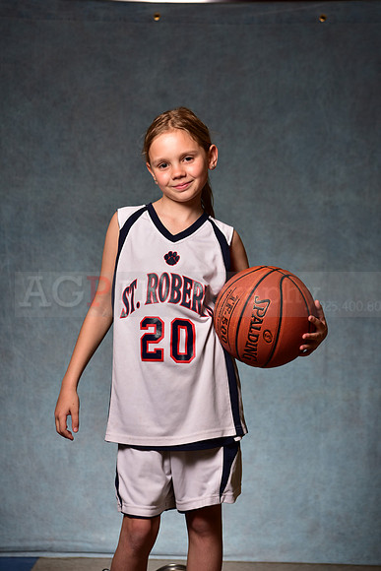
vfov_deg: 28.8
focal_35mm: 70
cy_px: 286
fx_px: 1111
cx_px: 190
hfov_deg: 19.5
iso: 100
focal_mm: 70
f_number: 5
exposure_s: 1/200
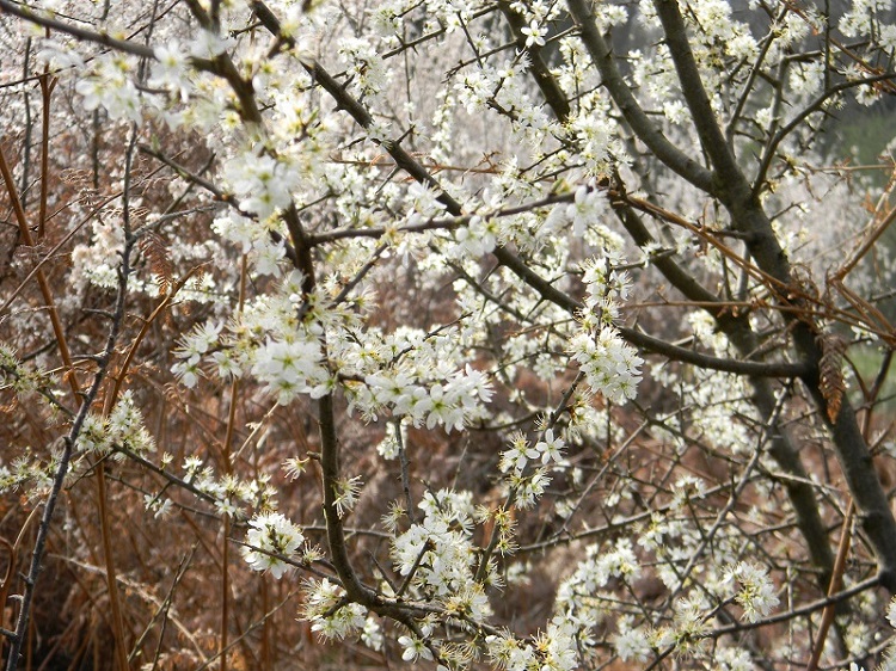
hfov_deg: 23.6
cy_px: 336
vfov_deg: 17.8
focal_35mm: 83
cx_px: 448
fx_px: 2148
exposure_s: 1/293
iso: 80
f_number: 4.5
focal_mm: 15.1
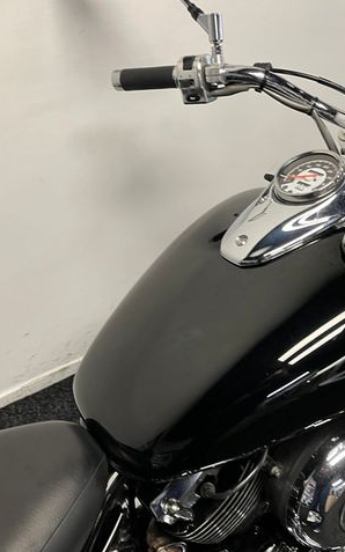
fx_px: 557
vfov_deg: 52.8
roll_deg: -10.8
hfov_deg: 33.9
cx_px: 245
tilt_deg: -40.1
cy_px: 277
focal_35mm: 37
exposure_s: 1/50
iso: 100
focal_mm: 5.1
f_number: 1.6
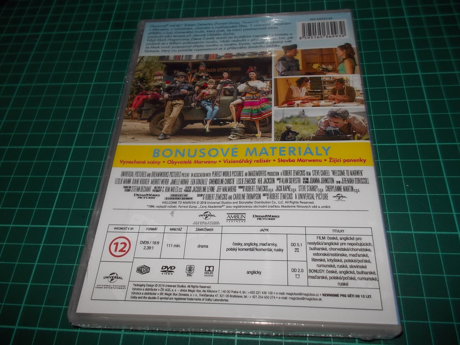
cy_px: 172
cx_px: 230
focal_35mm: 29
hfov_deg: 61.7
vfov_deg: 48.2
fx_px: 385
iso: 200
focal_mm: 4.1
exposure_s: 1/30
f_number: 3.3
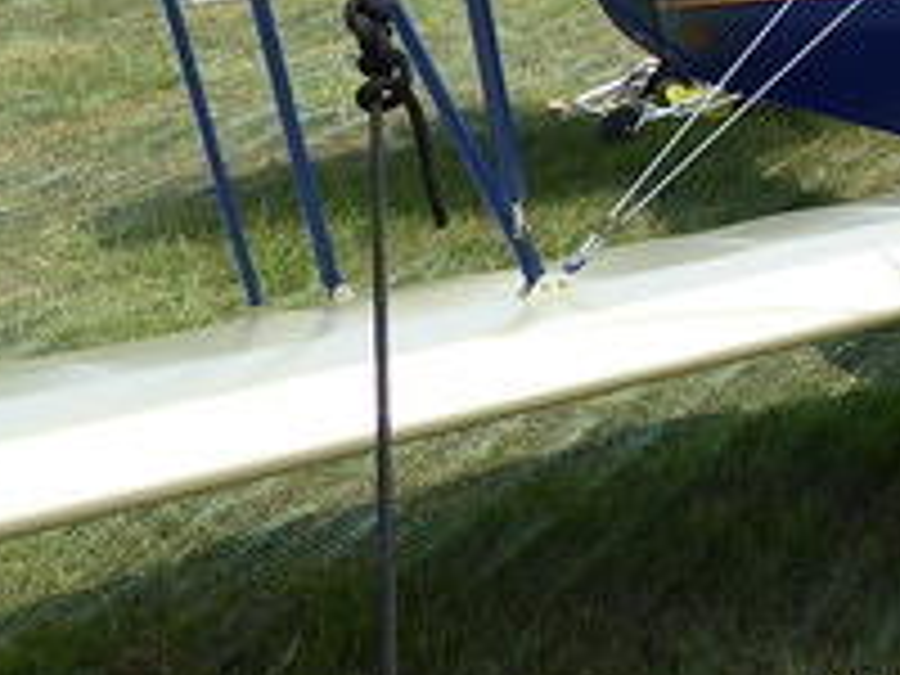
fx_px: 2080
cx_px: 1224
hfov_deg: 21.6
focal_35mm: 80
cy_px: 18
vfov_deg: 18.0
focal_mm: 4.3
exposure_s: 1/640
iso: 100
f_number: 3.3
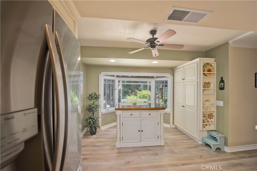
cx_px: 128
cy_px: 86
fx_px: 100
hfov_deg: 104.2
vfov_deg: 81.2
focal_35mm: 14
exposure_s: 1/320
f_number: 5.6
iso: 400
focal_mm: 14
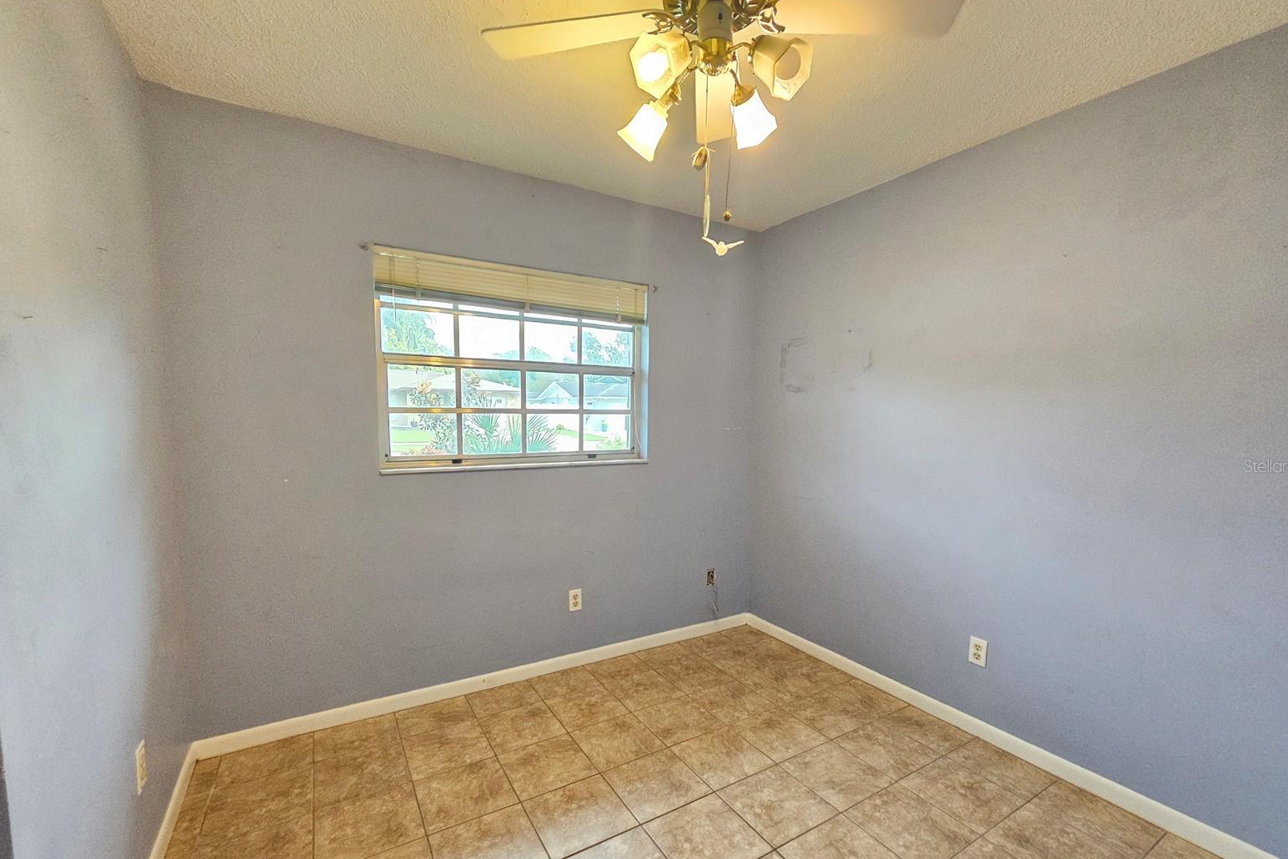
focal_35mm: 14
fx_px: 501
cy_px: 465
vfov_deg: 81.0
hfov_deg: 104.2
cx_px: 655
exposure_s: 1/60
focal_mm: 2.2
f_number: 2.2
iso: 320
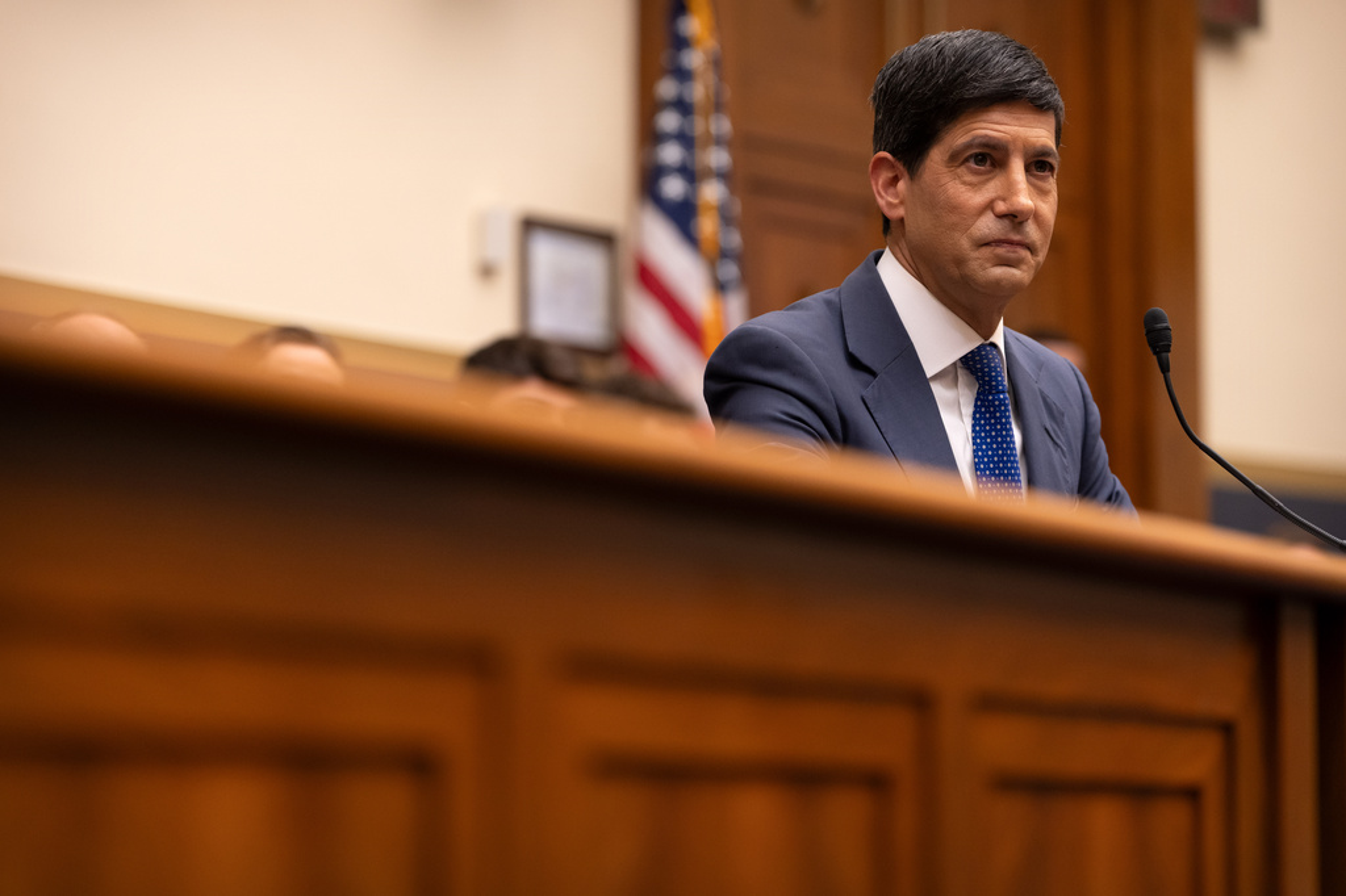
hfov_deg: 18.0
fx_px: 4261
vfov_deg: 12.0
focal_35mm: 114
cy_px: 448
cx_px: 673
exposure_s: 1/500
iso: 2000
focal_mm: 114
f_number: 2.8
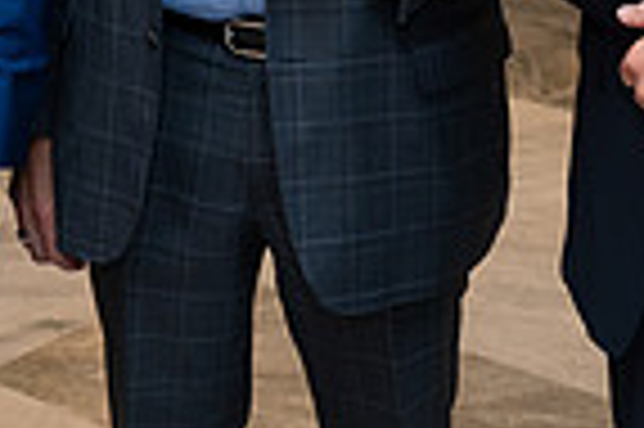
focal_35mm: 118
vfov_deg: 11.1
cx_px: 99
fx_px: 2108
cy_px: -234
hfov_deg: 17.2
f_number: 4
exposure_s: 1/160
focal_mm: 29
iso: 640
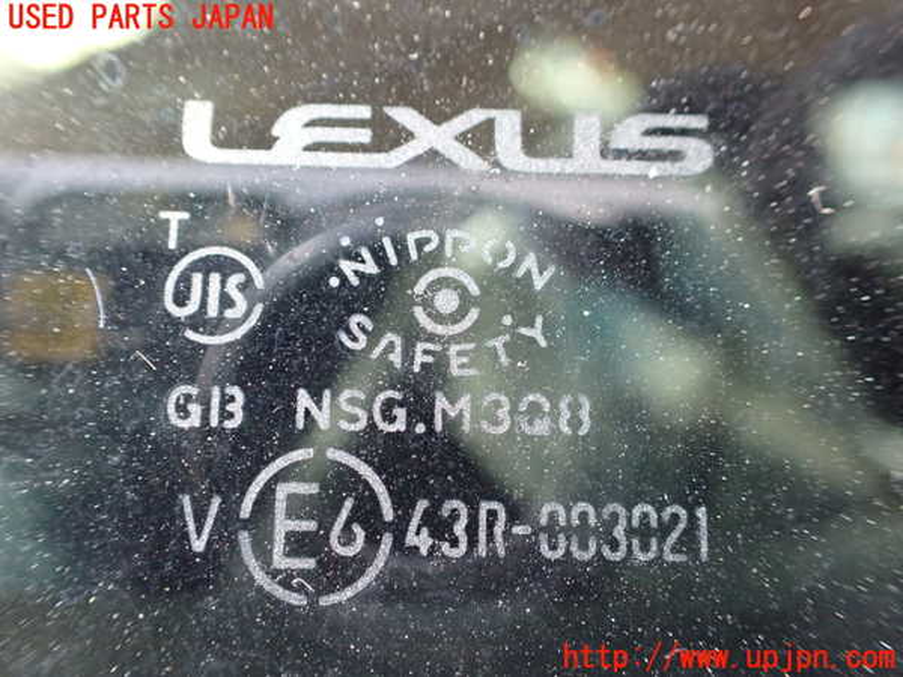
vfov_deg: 46.8
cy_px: 338
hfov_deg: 60.0
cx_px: 452
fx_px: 783
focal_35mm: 30
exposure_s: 1/80
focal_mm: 5.4
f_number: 2.3
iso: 800
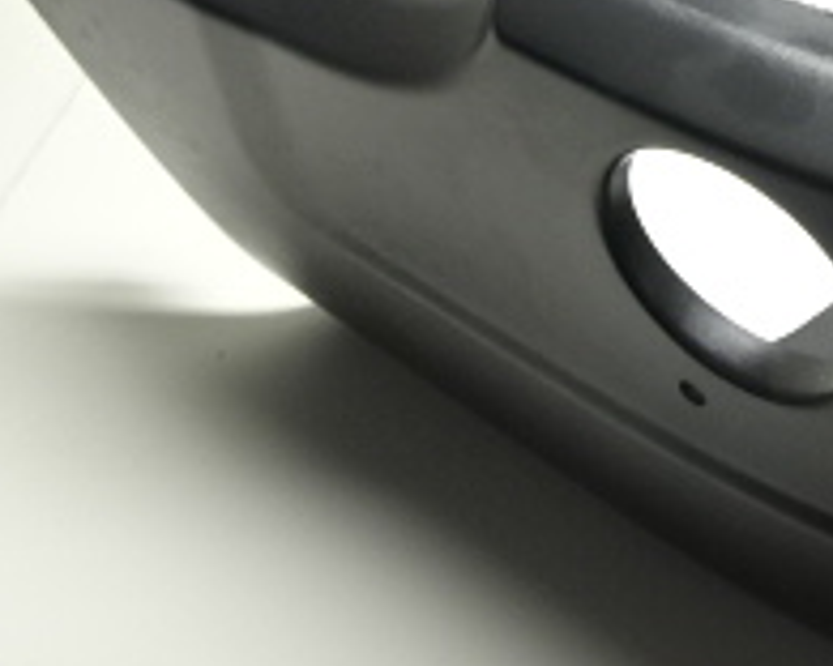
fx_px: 1898
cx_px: 1123
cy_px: -30
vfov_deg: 19.2
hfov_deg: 21.9
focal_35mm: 77
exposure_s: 1/30
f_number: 3.5
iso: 160
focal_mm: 4.1
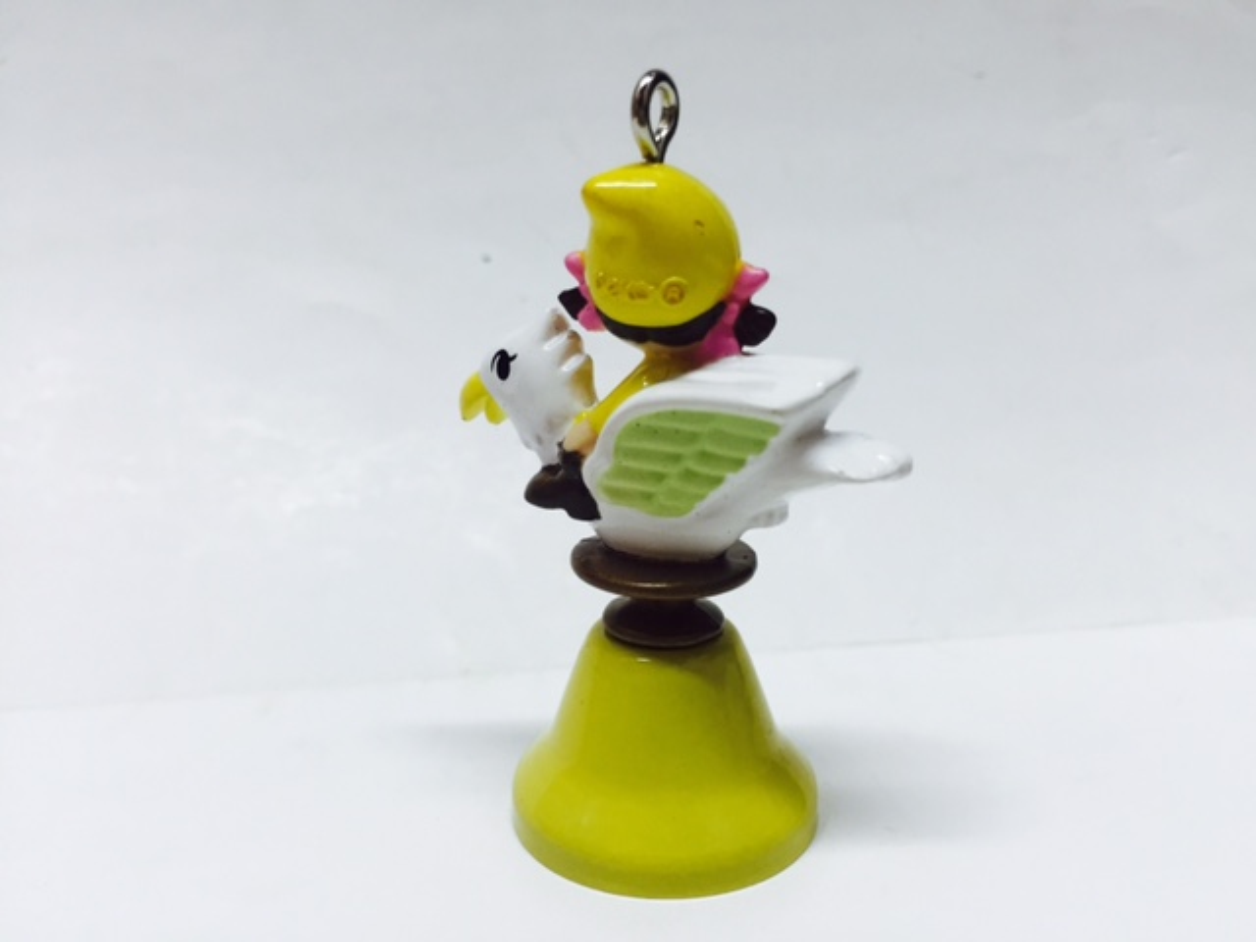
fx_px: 1052
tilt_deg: -10.4
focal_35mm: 29
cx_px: 628
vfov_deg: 48.2
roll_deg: -1.7
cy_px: 471
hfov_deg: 61.7
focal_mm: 4.15
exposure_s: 1/33
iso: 40
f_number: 2.2
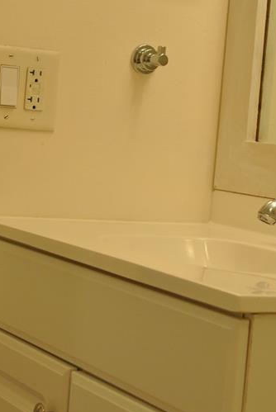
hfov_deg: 13.6
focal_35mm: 101
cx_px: 130
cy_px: 244
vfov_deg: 20.2
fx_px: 1158
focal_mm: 28
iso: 200
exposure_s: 1/30
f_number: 4.5
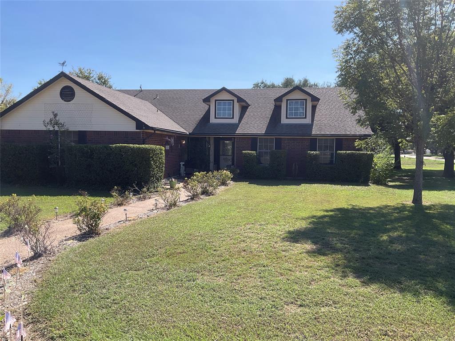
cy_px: 170
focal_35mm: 29
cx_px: 228
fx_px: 381
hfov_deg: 61.7
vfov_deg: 48.2
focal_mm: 3
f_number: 1.8
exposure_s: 1/1984
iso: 16
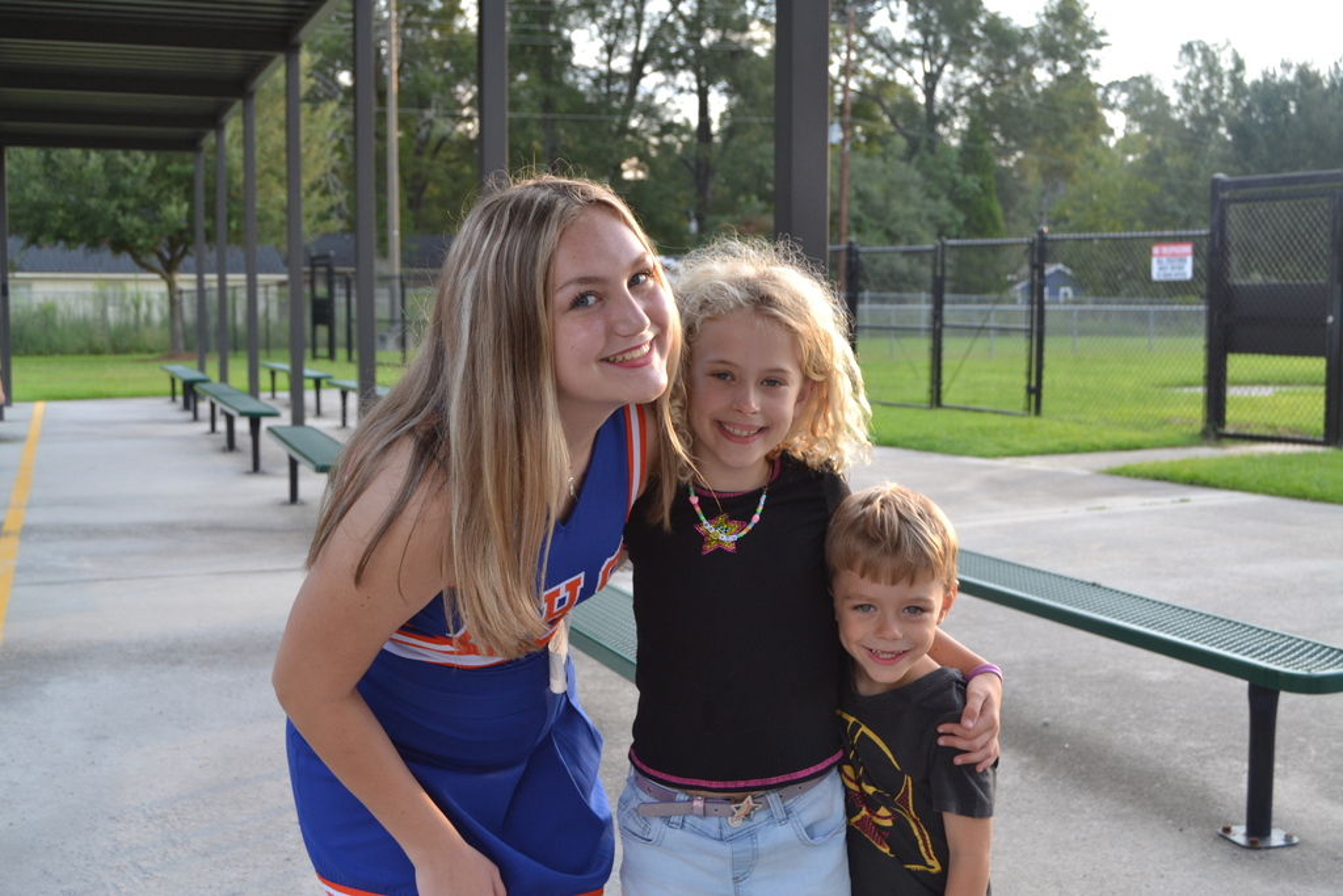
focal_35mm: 42
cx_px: 672
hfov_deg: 46.4
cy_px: 448
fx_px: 1567
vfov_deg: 31.9
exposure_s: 1/125
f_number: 5.6
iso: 360
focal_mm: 28
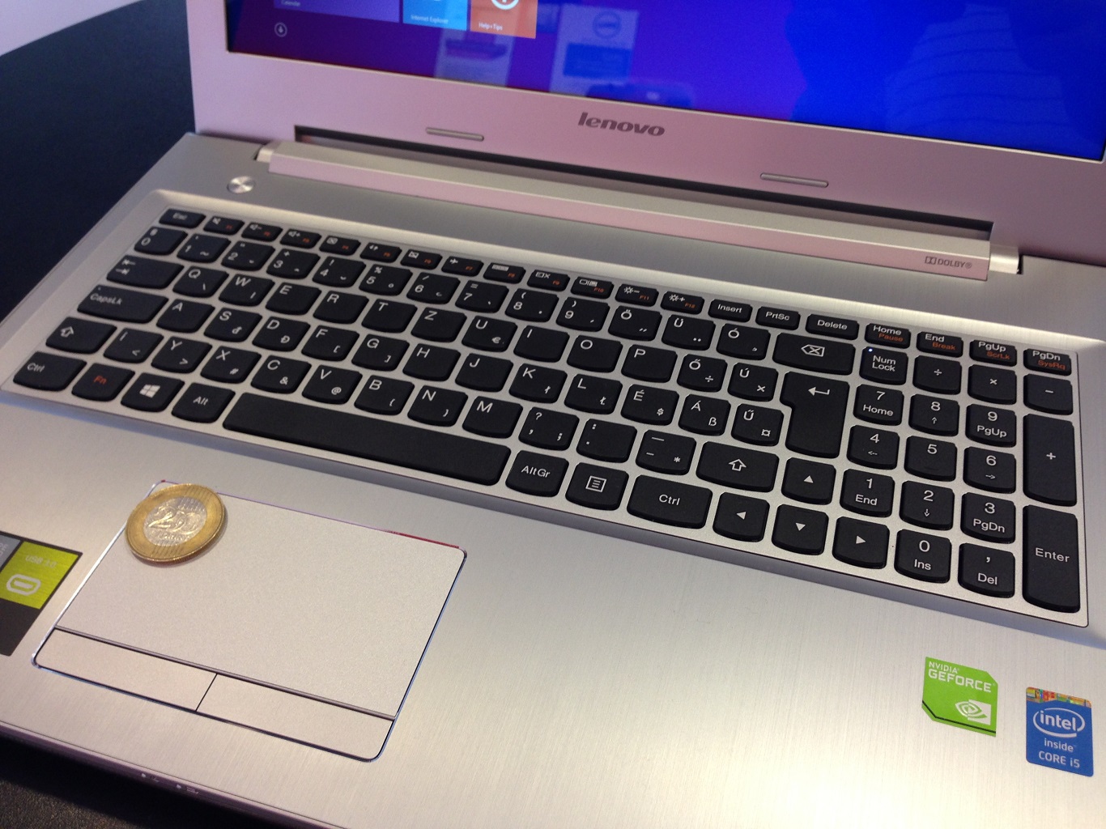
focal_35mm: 33
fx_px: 1054
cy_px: 414
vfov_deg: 42.9
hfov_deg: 55.4
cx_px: 553
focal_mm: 4.12
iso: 80
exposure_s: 1/20
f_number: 2.4
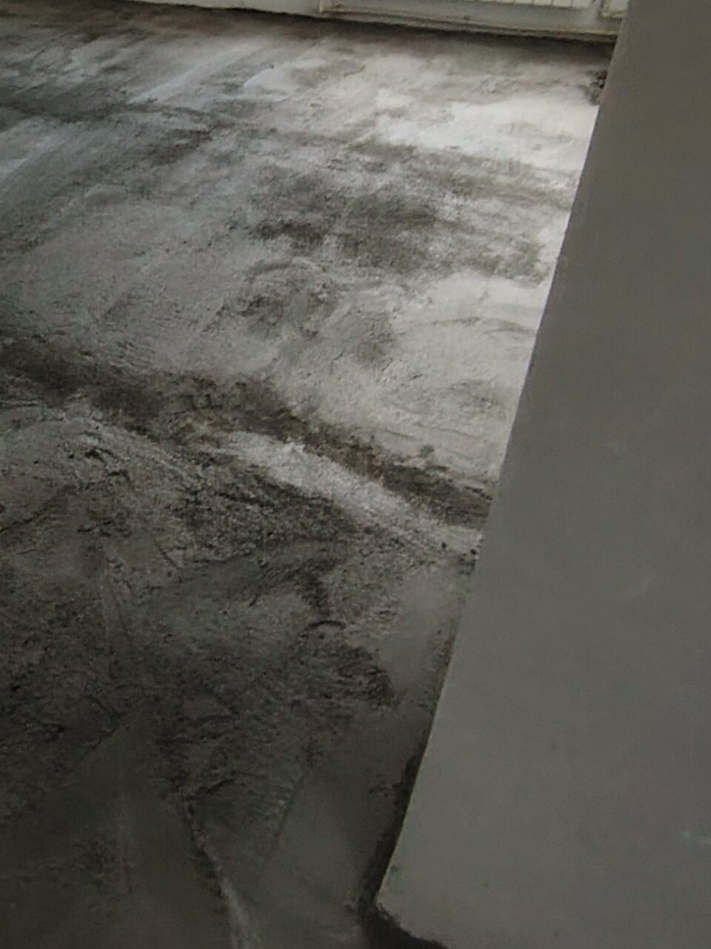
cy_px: 274
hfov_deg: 38.1
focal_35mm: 34
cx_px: 36
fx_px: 931
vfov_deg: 52.3
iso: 232
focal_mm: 1.43
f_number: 2.2
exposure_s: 1/33.3
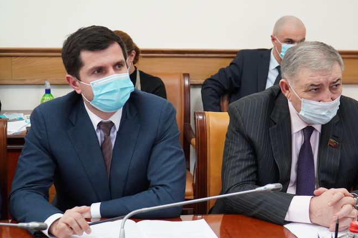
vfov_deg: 22.4
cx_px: 208
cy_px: 128
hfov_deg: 33.0
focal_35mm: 61
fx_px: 603
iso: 3200
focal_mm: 33
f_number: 4
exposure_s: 1/160
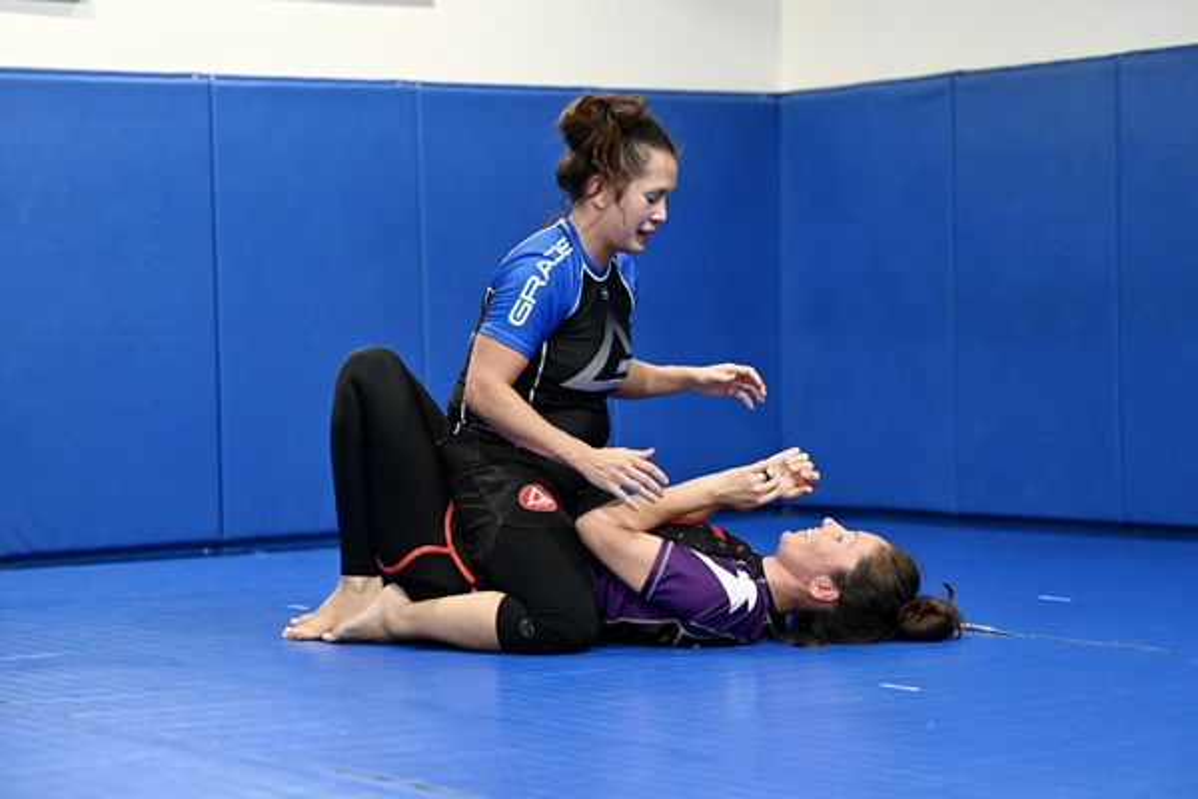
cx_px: 599
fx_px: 2961
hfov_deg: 22.9
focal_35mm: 89
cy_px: 400
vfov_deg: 15.4
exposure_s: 1/640
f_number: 2.8
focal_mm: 89
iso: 16000
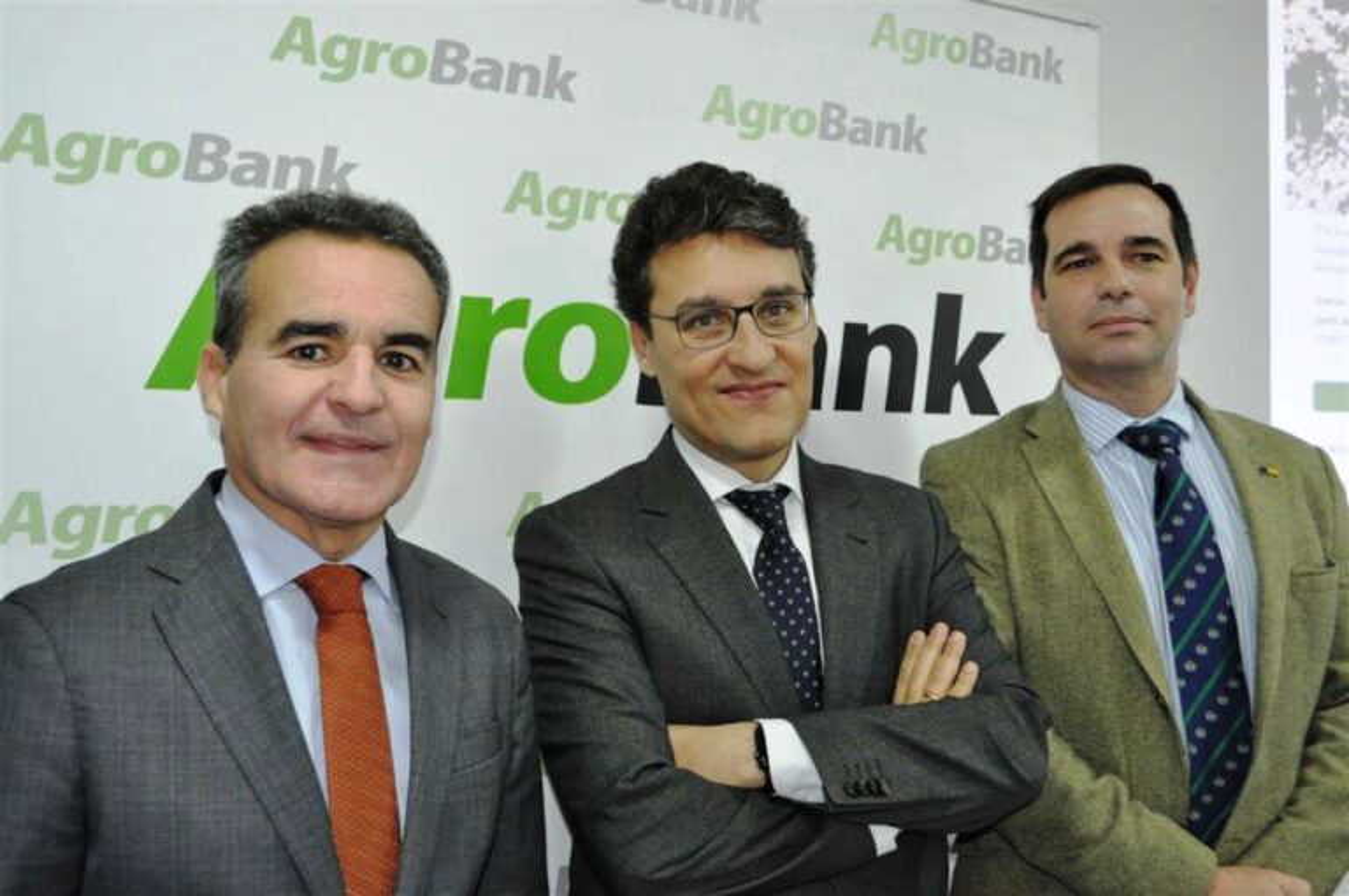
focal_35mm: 42
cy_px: 448
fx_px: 1572
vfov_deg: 31.8
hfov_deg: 46.5
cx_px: 674
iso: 1600
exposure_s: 1/80
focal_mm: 28
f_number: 5
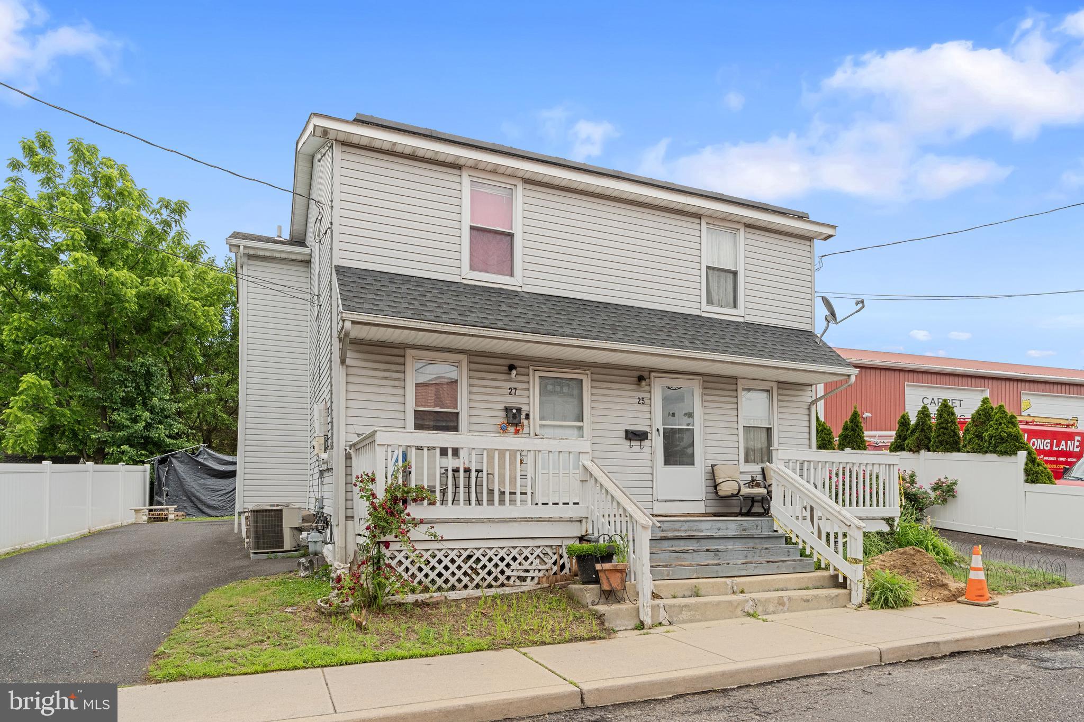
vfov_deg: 59.5
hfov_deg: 81.2
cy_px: 361
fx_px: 632
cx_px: 542
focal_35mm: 21
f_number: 8
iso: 1600
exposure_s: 1/1000
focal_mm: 21
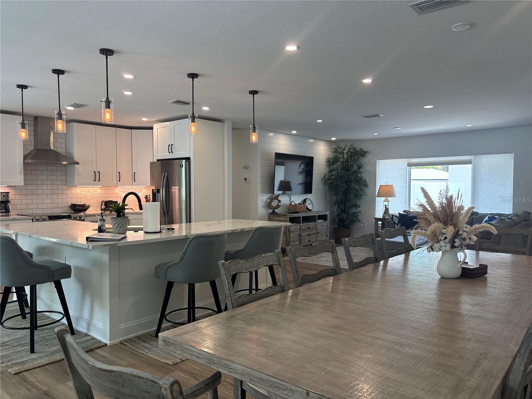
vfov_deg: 53.1
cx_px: 266
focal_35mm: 26
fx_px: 400
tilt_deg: -2.7
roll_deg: +0.4
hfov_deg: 67.3
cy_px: 200
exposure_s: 1/120
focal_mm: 5.96
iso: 80
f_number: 1.6
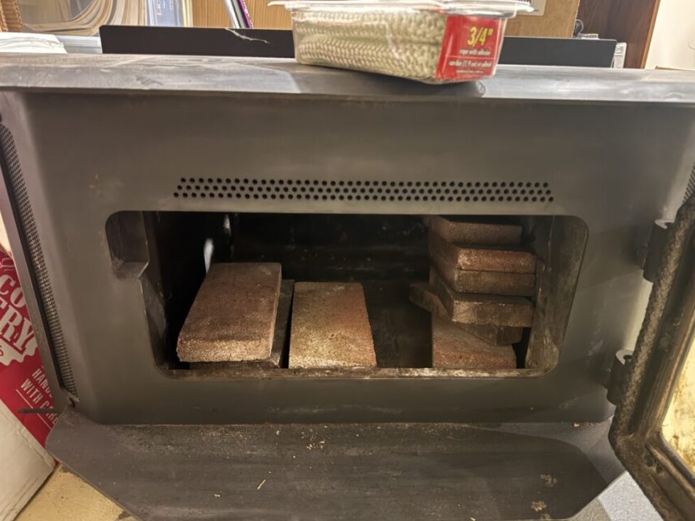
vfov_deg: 54.9
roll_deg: -2.5
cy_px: 266
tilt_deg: -24.0
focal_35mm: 25
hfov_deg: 69.4
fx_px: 502
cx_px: 352
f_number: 1.78
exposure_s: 1/15
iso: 2000
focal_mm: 6.76
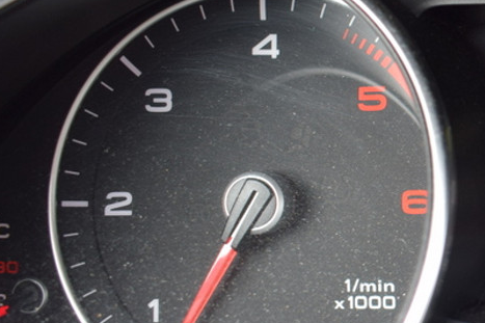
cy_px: 149
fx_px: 1212
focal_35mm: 90
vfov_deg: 15.2
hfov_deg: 20.2
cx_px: 679
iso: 400
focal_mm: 20
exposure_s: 1/60
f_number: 4
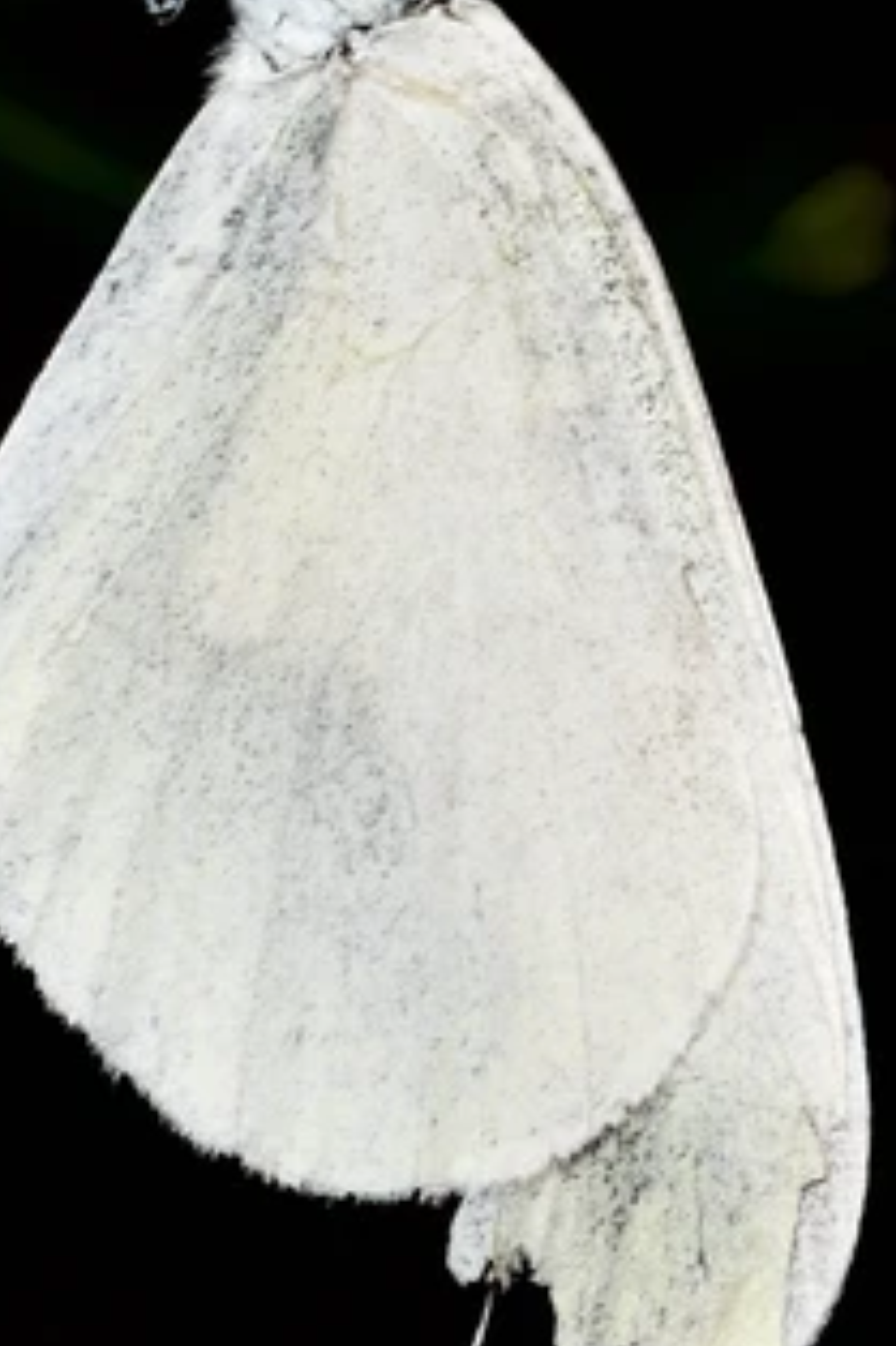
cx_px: 442
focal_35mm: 459
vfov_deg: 4.5
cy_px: 296
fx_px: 17154
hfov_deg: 3.0
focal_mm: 150
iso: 100
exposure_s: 1/250
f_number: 10
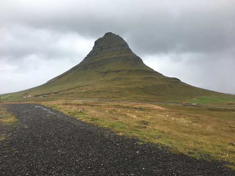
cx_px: 118
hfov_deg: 61.7
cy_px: 88
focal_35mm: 29
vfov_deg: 48.2
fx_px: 197
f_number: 2.2
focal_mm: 4.15
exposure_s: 1/353
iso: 25
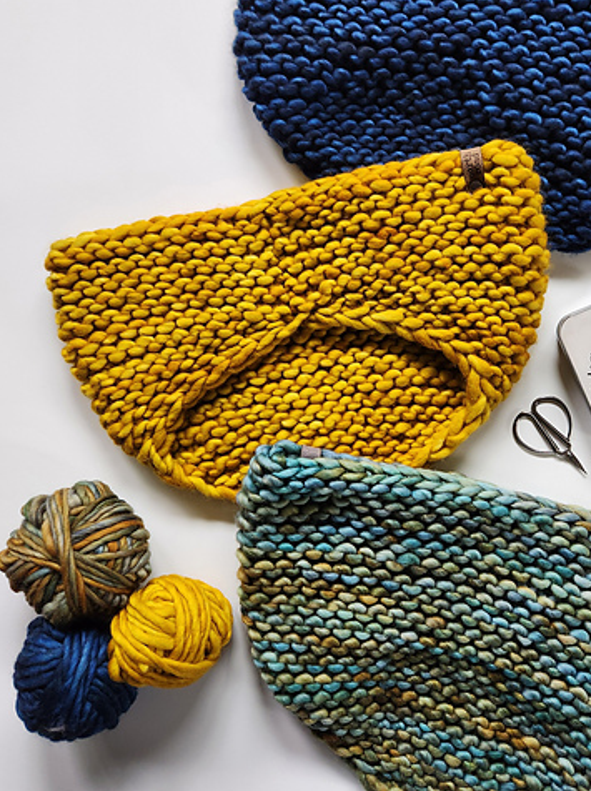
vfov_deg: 58.0
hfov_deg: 44.9
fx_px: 707
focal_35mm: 31
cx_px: 379
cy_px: 321
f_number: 1.8
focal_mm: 5.4
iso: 250
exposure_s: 1/120
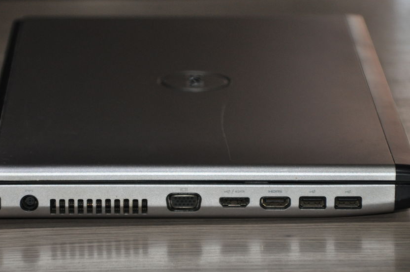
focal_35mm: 234
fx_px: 2661
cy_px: 146
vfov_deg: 5.9
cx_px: 191
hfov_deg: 8.8
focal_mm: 130
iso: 800
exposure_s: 1/60
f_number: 5.6
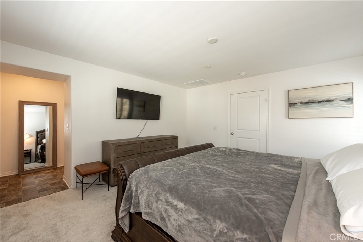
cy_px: 121
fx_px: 141
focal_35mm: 14
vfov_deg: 81.2
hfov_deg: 104.2
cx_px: 182
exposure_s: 1/125
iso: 800
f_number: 5.6
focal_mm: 14
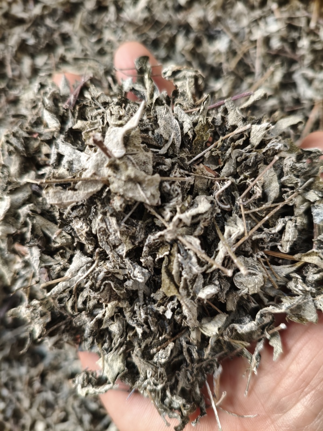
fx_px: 324
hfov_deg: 53.1
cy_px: 216
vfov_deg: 67.3
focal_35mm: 26
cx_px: 162
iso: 640
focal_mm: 4.94
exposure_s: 1/59.9
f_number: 1.5
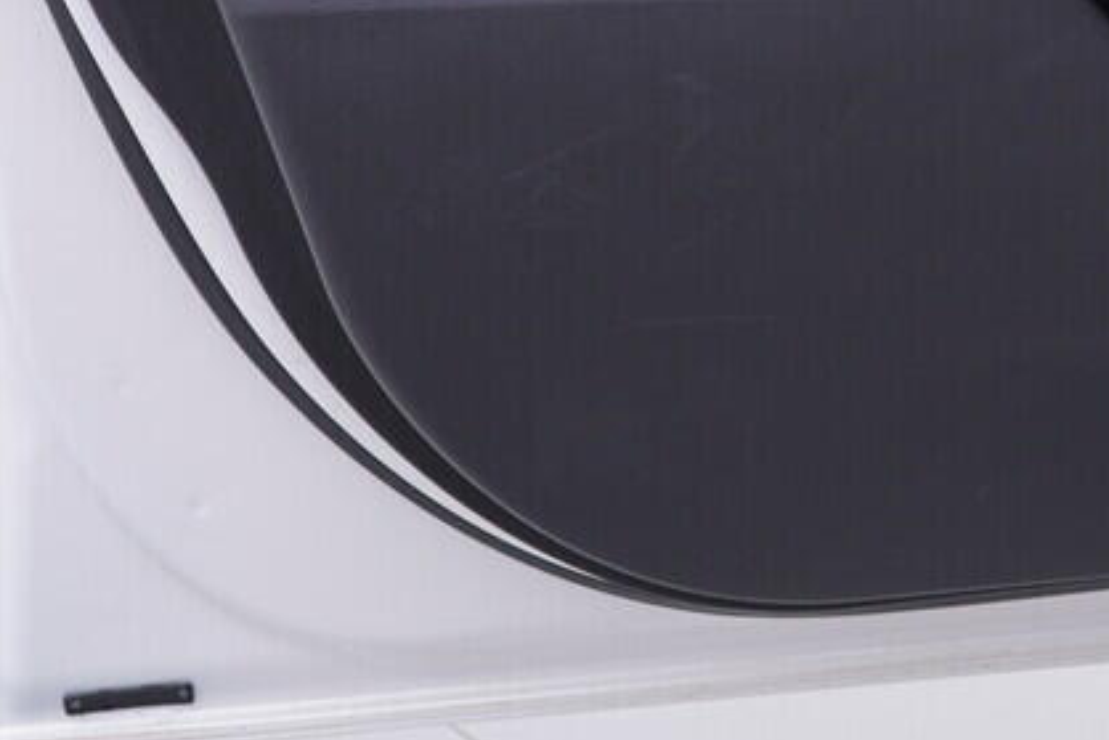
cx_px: 1181
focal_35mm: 124
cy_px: -448
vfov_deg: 10.6
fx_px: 3821
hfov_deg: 16.1
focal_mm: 24
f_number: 3.2
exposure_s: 1/50
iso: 125
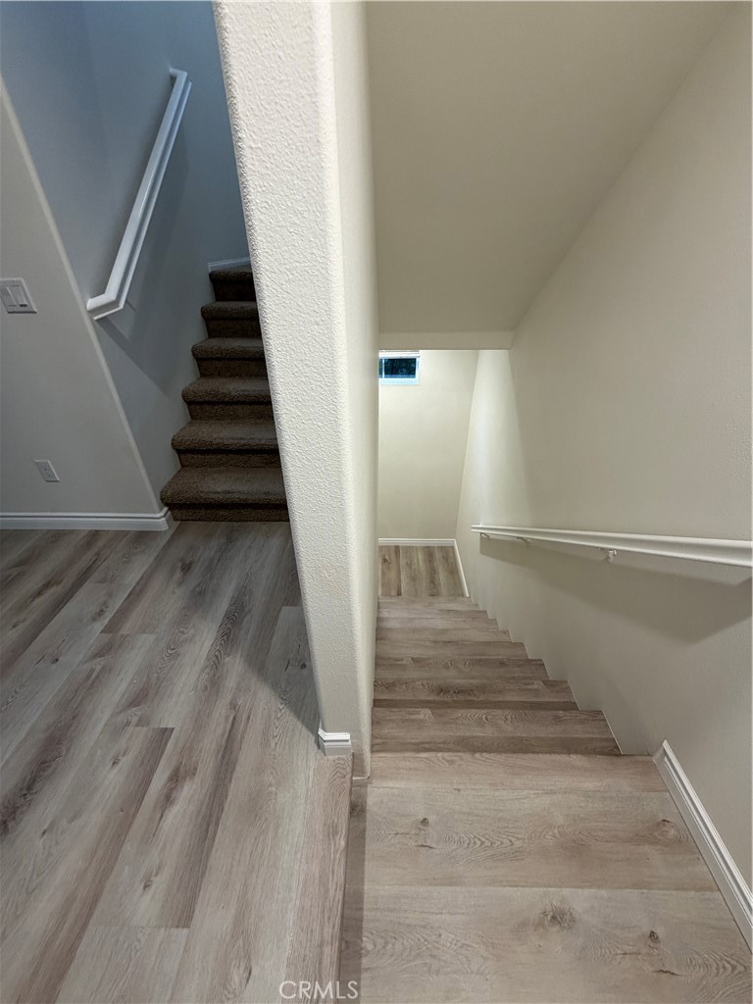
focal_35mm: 14
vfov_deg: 102.1
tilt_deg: -33.9
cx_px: 376
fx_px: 406
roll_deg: -0.3
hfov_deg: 85.7
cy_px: 502
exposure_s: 1/120
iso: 320
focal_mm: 2.22
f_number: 2.2
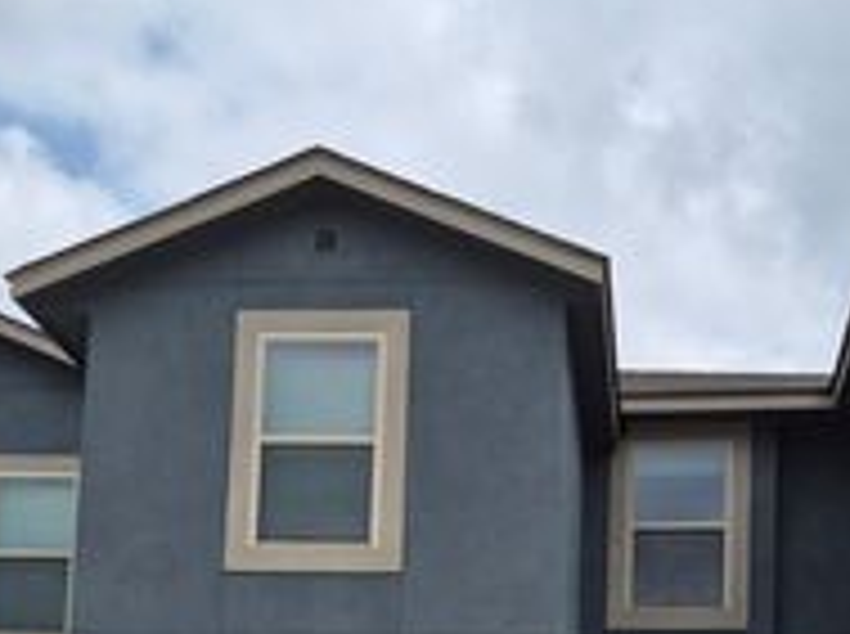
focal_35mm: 61
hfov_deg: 31.7
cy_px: 744
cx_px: 504
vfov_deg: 22.3
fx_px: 1495
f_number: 1.8
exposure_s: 1/5744
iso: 80
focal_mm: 5.4
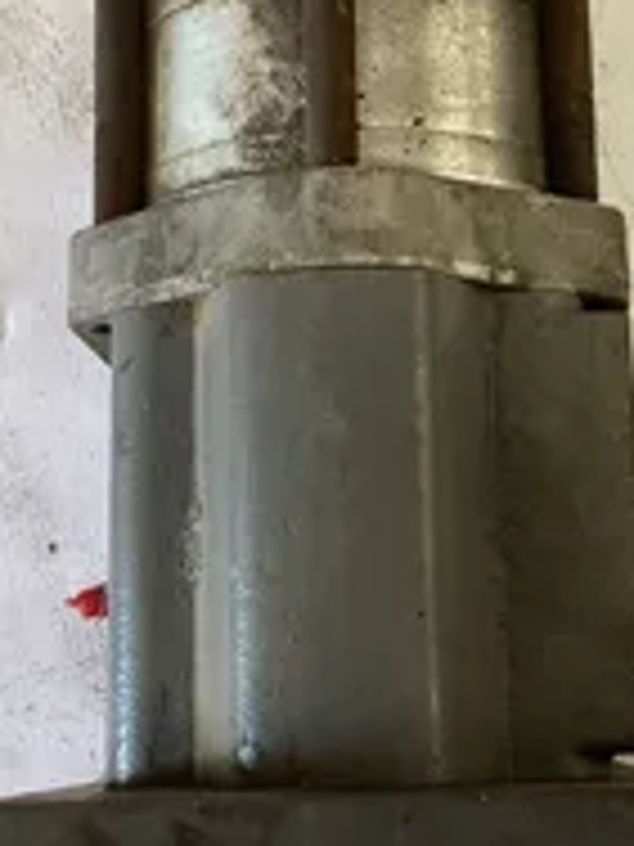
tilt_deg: -79.9
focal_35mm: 66
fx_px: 1612
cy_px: 338
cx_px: 346
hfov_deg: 22.2
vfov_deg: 29.3
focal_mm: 3.3
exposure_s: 1/50
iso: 80
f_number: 2.4
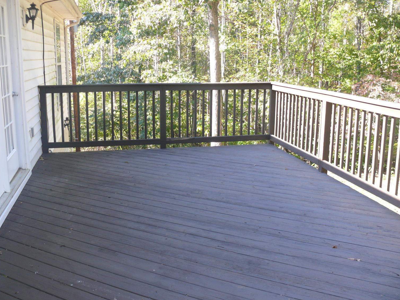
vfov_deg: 38.7
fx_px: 427
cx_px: 191
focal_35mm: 37
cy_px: 149
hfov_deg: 50.1
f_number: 2.8
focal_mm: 7.4
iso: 100
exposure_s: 1/80
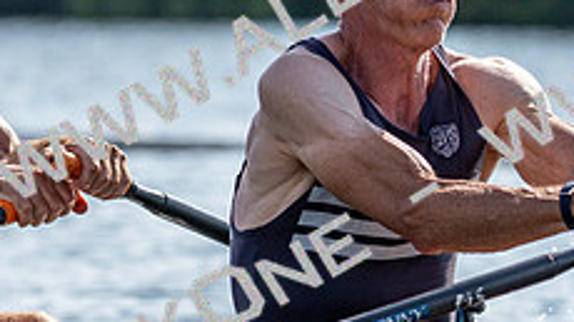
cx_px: 297
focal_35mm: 631
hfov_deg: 3.4
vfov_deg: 1.9
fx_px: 9597
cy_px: 206
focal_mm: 239
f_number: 5.6
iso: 250
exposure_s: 1/1600
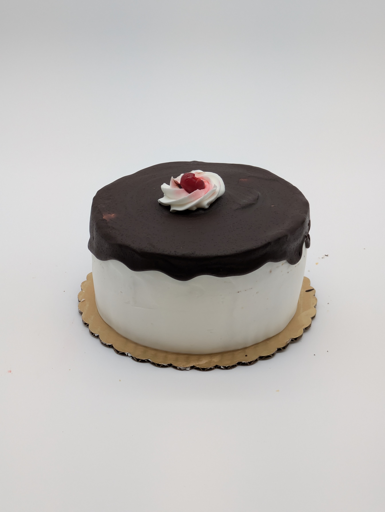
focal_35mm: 51
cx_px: 192
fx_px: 756
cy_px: 256
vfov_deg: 37.5
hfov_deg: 28.6
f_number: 1.89
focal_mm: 5.43
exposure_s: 1/602
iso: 70
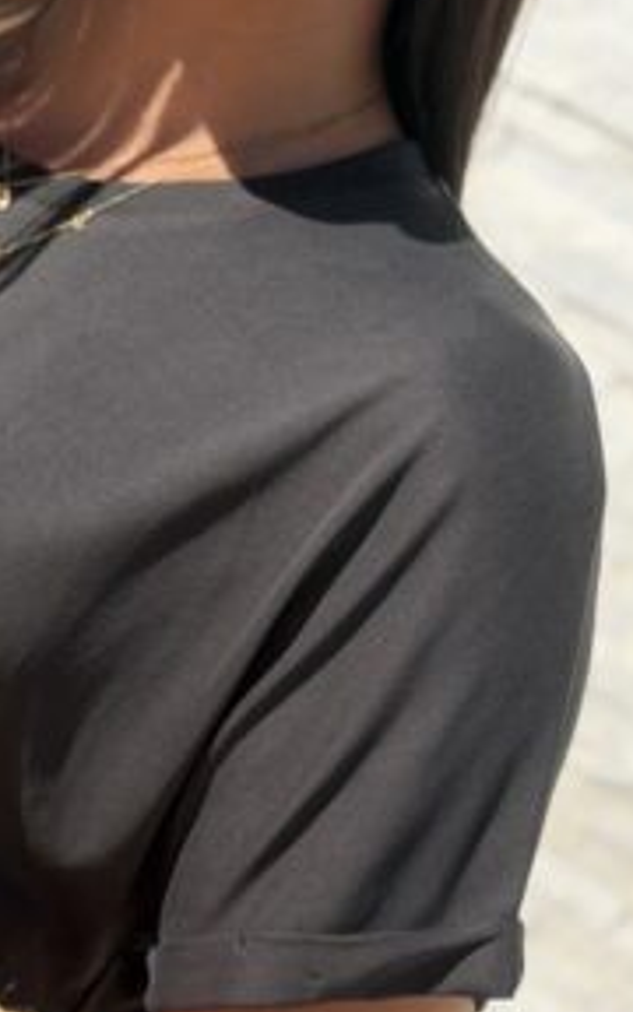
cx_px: -60
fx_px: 2926
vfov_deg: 19.6
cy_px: 661
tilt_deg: -7.1
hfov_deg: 12.2
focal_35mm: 106
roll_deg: -30.0
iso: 64
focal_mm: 6.76
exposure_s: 1/5208
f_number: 1.78
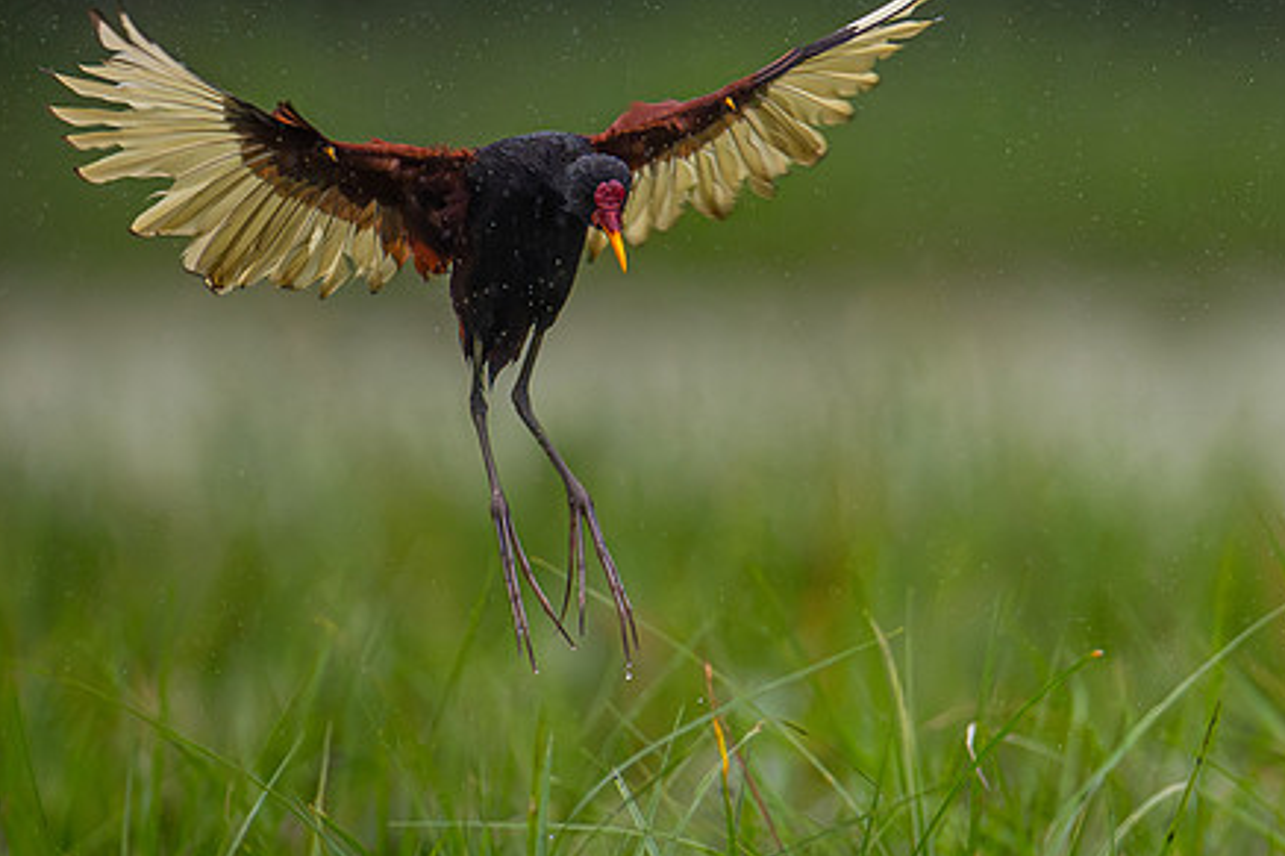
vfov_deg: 0.9
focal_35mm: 1582
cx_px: 1111
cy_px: 252
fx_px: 56444
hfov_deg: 1.3
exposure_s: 1/2000
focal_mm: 560
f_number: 6.3
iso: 2200
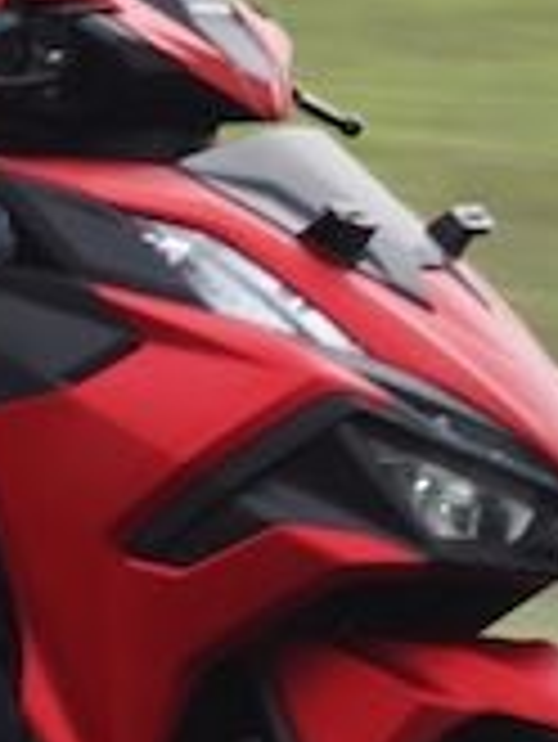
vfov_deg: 2.8
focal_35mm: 713
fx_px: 15305
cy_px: 331
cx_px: -279
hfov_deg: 2.1
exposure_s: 1/160
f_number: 9
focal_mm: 153
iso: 200
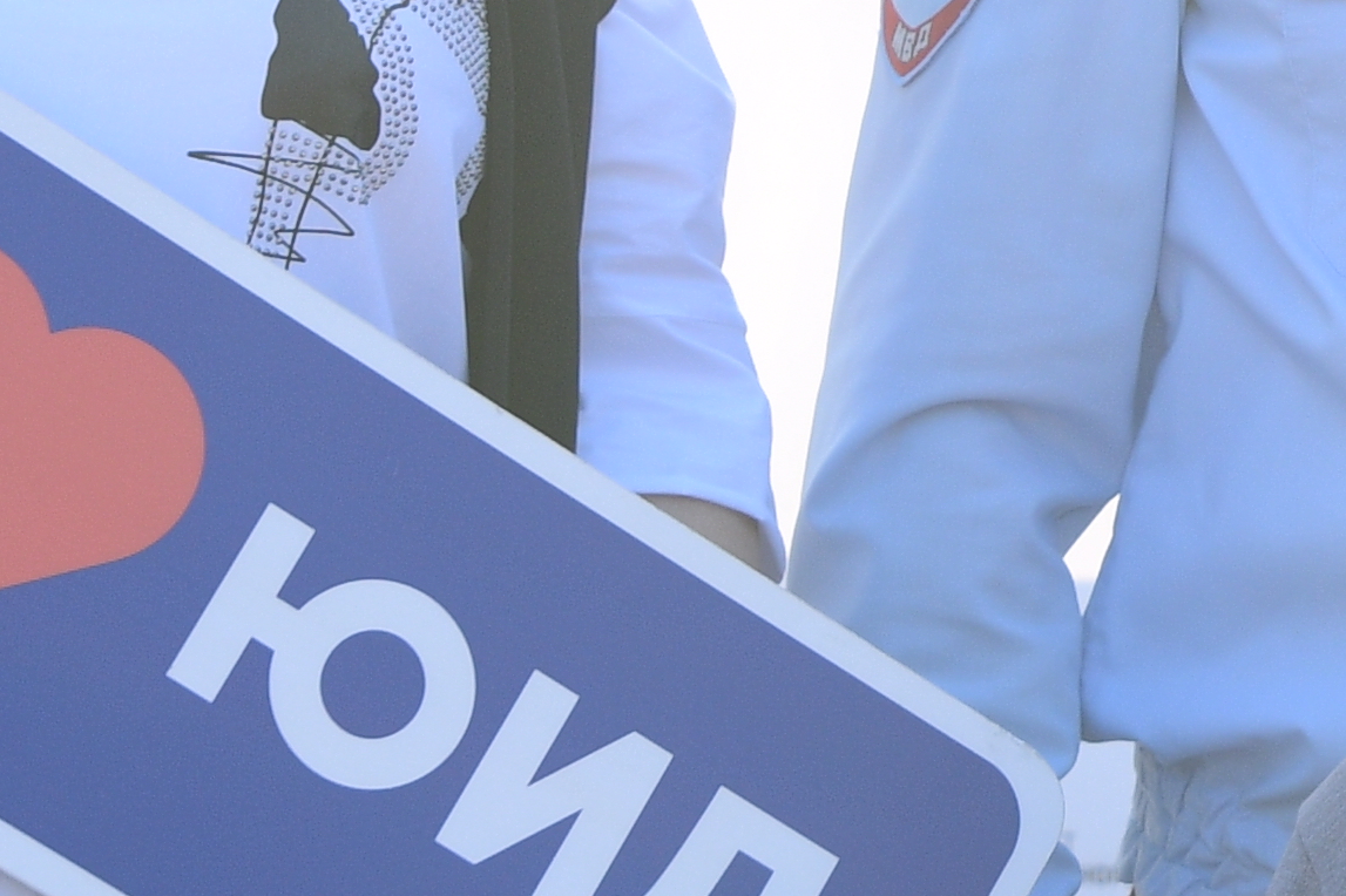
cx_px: 2971
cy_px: -74
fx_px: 9419
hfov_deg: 7.7
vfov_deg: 5.4
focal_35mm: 252
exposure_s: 1/500
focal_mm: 35
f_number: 3.5
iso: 160
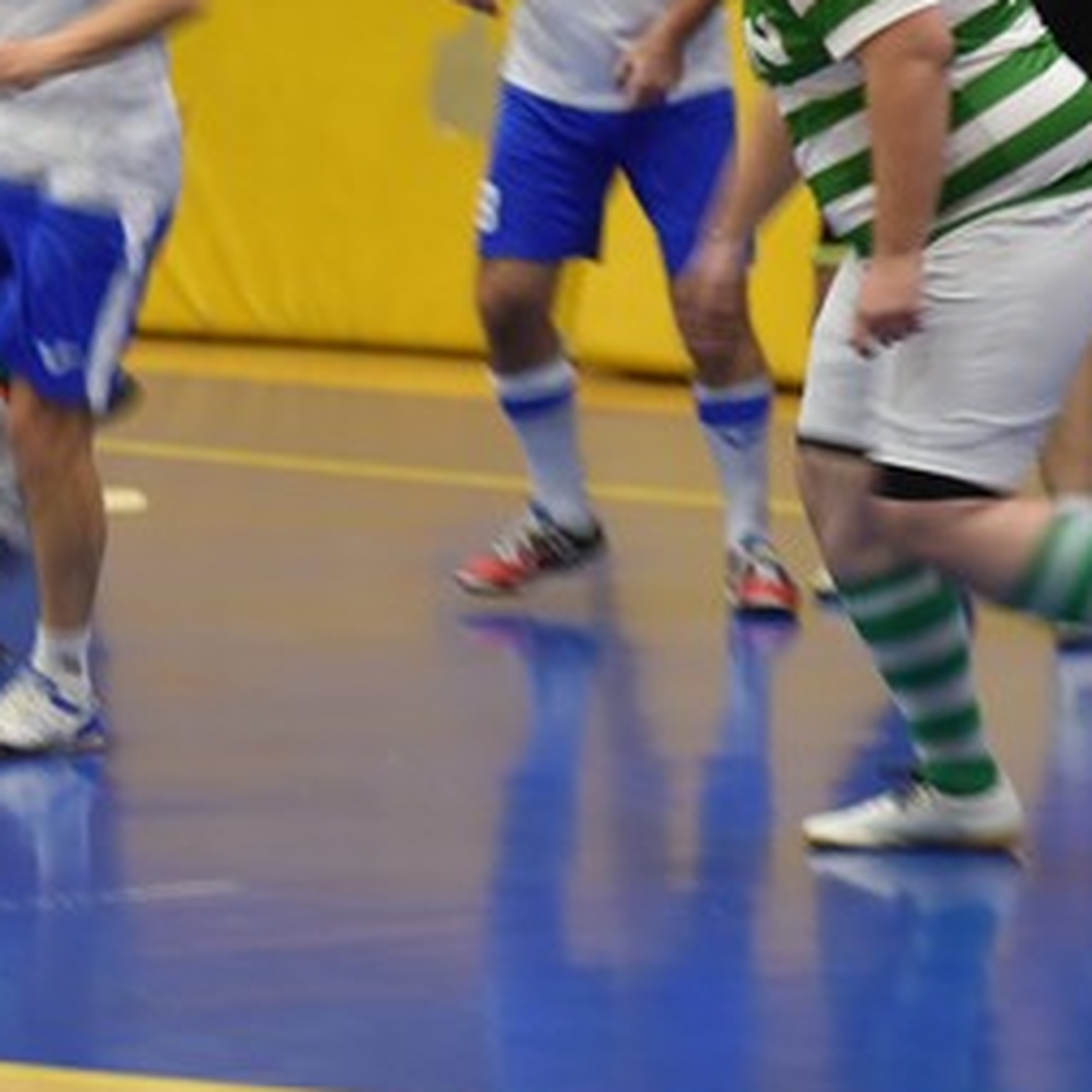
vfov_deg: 6.3
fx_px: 9851
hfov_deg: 6.3
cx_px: 294
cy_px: 196
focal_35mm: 276
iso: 800
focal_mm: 100
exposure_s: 1/50
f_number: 4
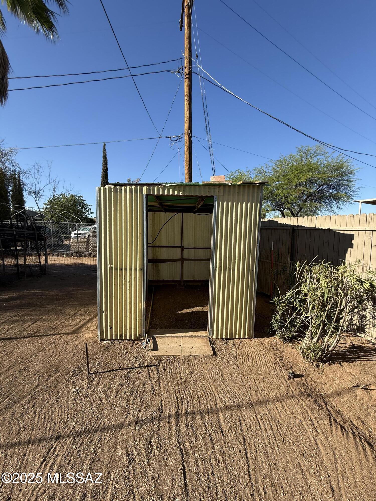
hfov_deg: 85.7
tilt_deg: -4.7
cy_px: 250
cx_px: 188
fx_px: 203
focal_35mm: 14
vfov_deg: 102.1
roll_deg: -0.1
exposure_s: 1/1125
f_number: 2.2
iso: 50
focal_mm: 2.22
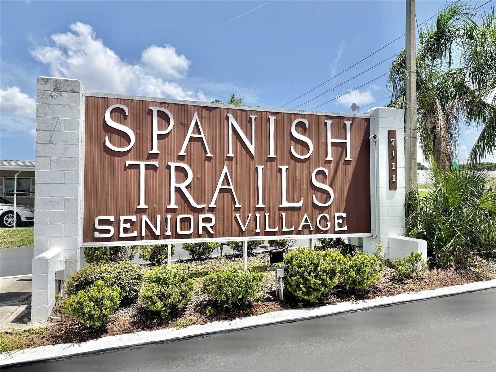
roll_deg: -0.2
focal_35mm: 24
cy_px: 186
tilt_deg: +1.7
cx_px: 248
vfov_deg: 56.8
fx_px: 344
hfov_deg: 71.6
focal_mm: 6.76
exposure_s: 1/5319
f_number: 1.78
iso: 80
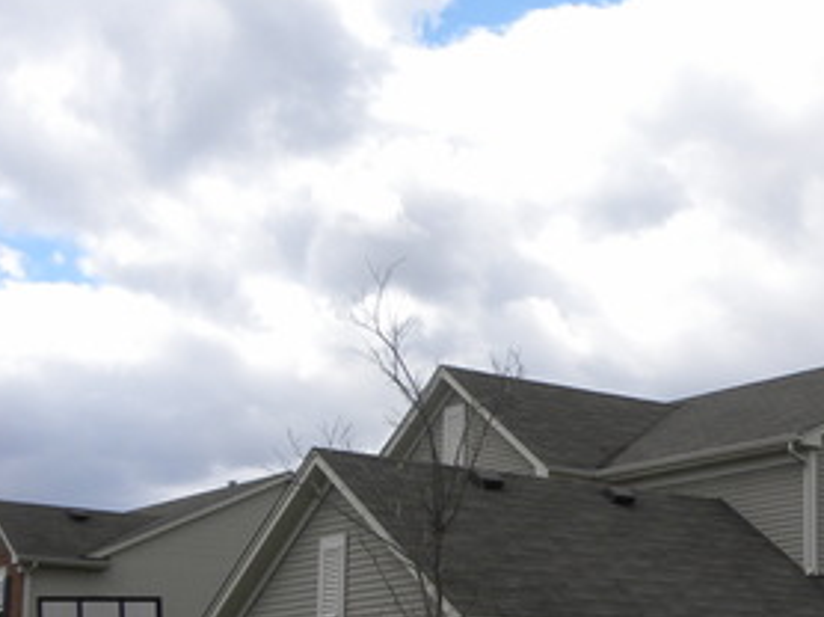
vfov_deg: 19.1
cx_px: 880
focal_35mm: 76
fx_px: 1808
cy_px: 531
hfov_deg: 24.2
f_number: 5.6
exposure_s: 1/340
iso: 64
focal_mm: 5.9
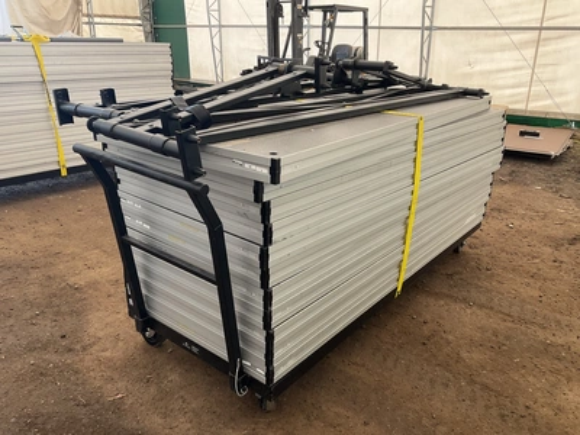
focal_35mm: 29
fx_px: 486
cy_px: 218
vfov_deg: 48.2
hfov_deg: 61.7
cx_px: 290
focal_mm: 3
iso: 25
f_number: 1.8
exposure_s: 1/122
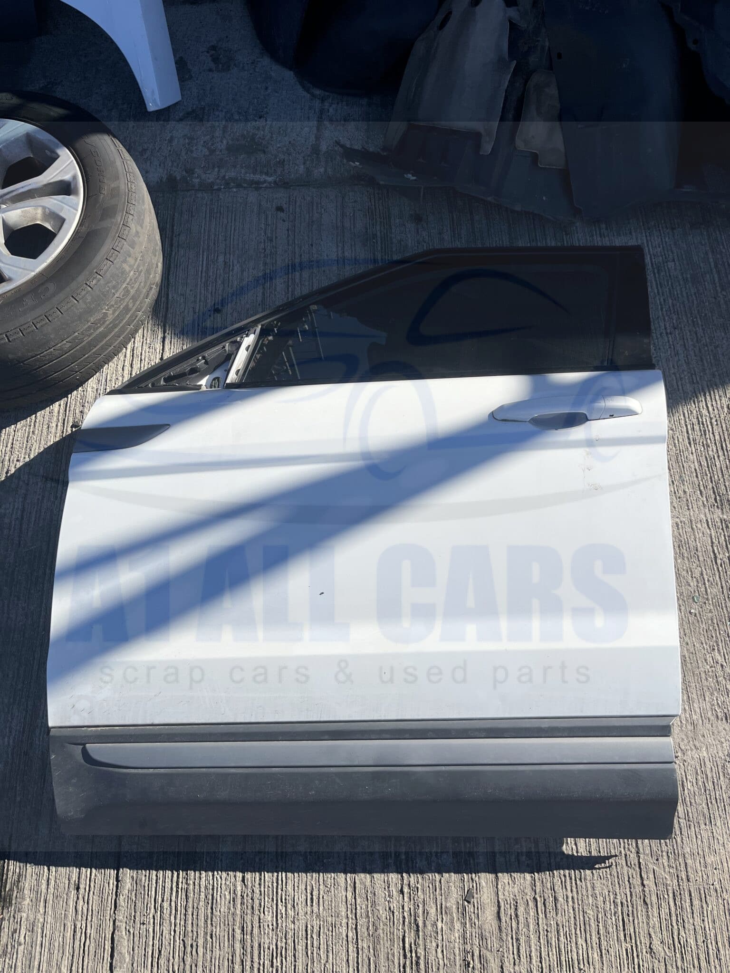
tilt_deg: -67.0
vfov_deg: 67.3
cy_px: 486
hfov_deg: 53.1
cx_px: 365
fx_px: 731
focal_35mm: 26
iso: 50
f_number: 1.6
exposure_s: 1/4484
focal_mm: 5.1
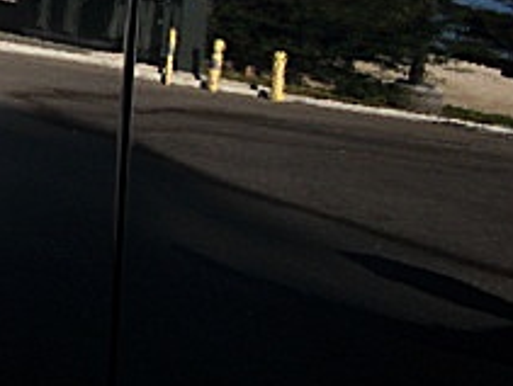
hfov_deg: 16.7
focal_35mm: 109
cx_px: -199
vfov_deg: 13.5
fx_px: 1618
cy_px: 66
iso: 100
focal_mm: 6.3
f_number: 2.8
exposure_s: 1/100
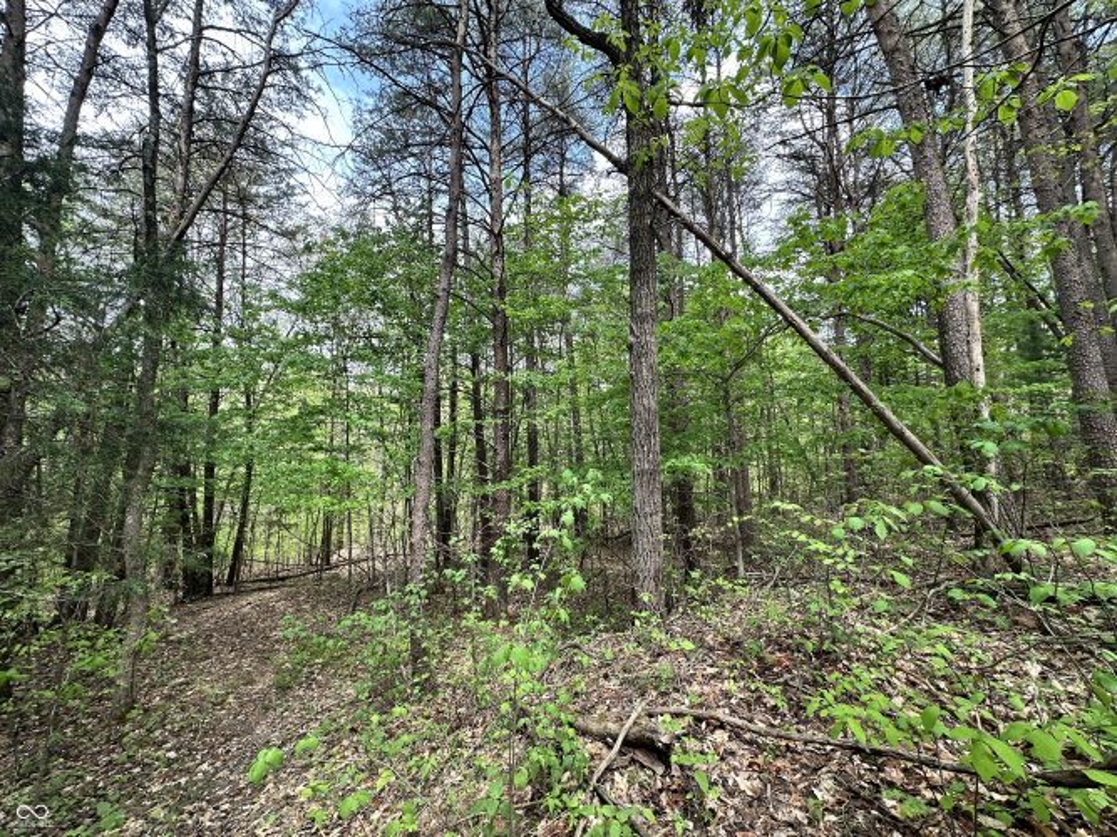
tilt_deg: +5.4
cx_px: 558
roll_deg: +1.3
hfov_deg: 102.1
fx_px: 452
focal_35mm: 14
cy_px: 418
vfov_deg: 85.7
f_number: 2.2
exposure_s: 1/216
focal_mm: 2.22
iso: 40
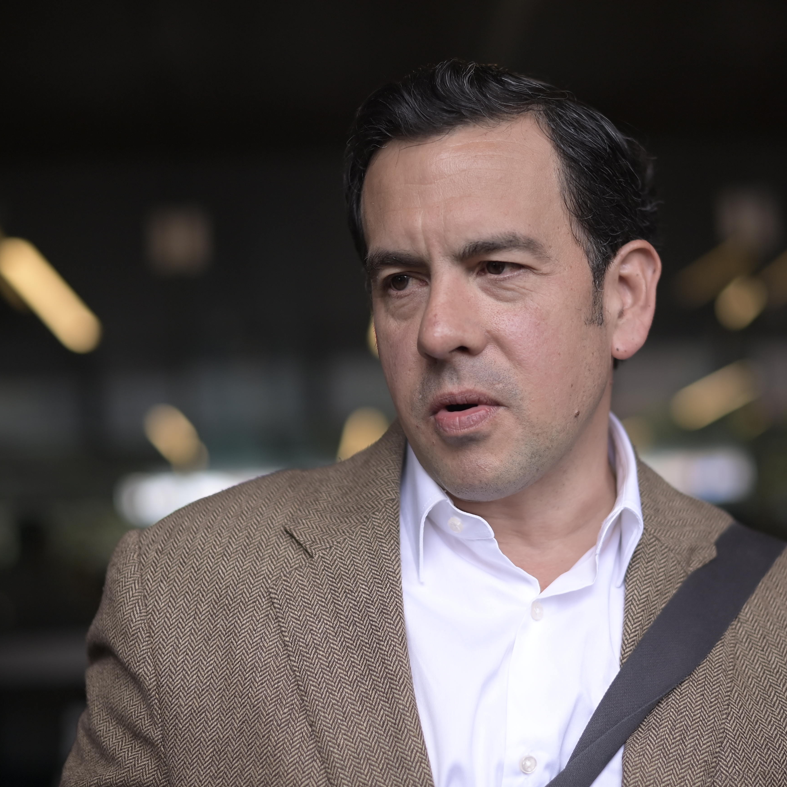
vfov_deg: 25.4
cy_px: 405
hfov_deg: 25.3
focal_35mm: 68
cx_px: 447
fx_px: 1749
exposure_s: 1/1250
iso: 320
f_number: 1.8
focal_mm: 50
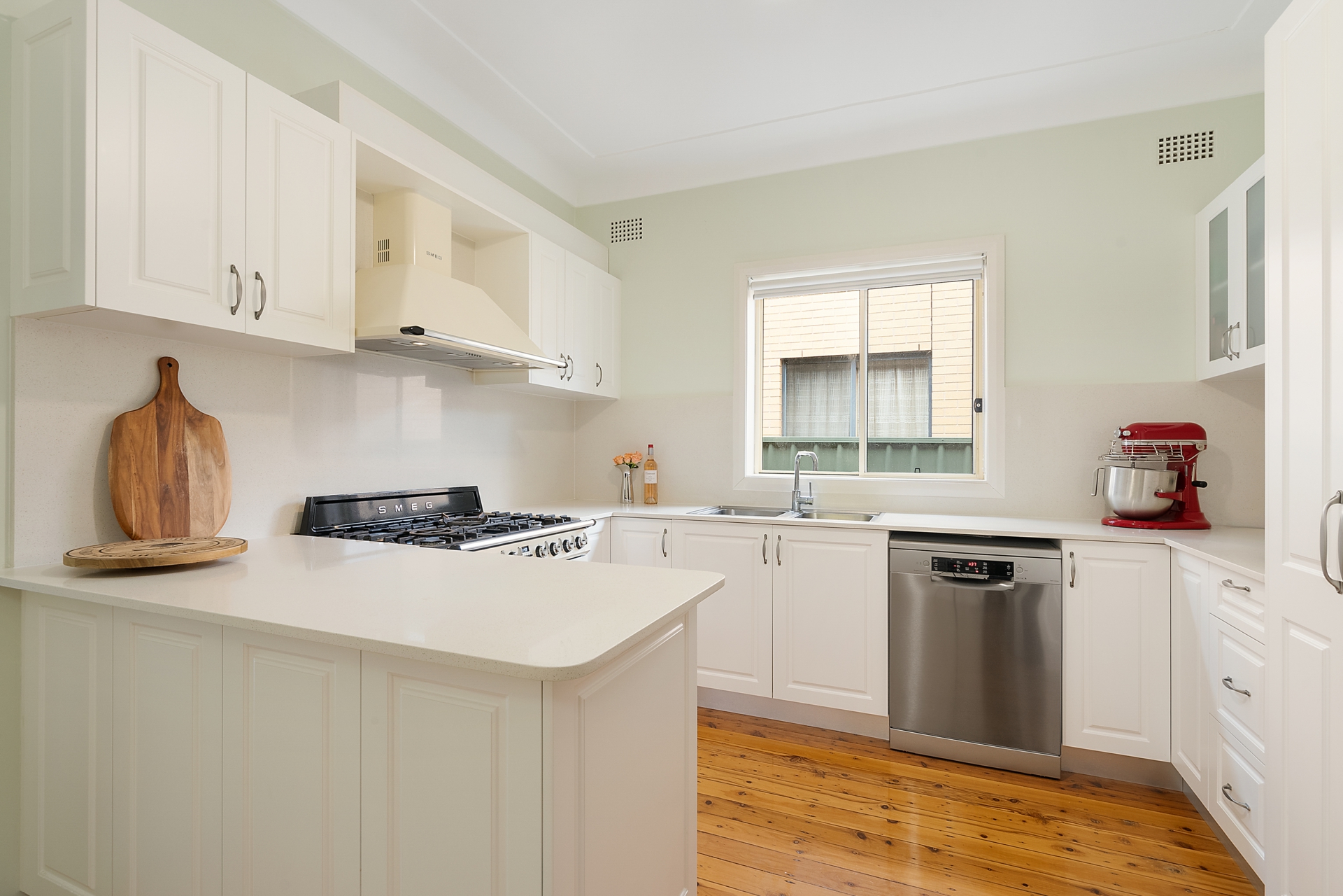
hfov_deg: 96.7
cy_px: 448
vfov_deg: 73.7
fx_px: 597
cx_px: 672
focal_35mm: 16
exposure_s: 1/60
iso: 400
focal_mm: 16
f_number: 11
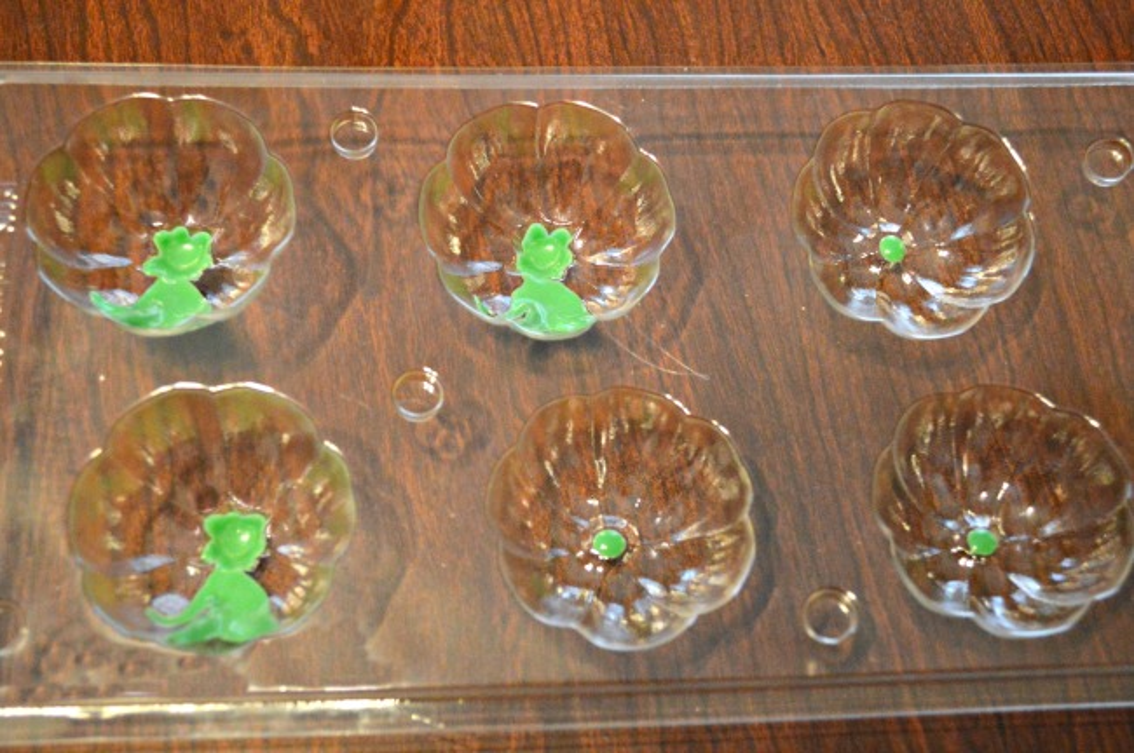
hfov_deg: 41.2
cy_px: 376
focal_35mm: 48
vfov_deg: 28.0
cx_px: 567
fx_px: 1510
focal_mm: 32
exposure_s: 1/50
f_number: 4.8
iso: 4500
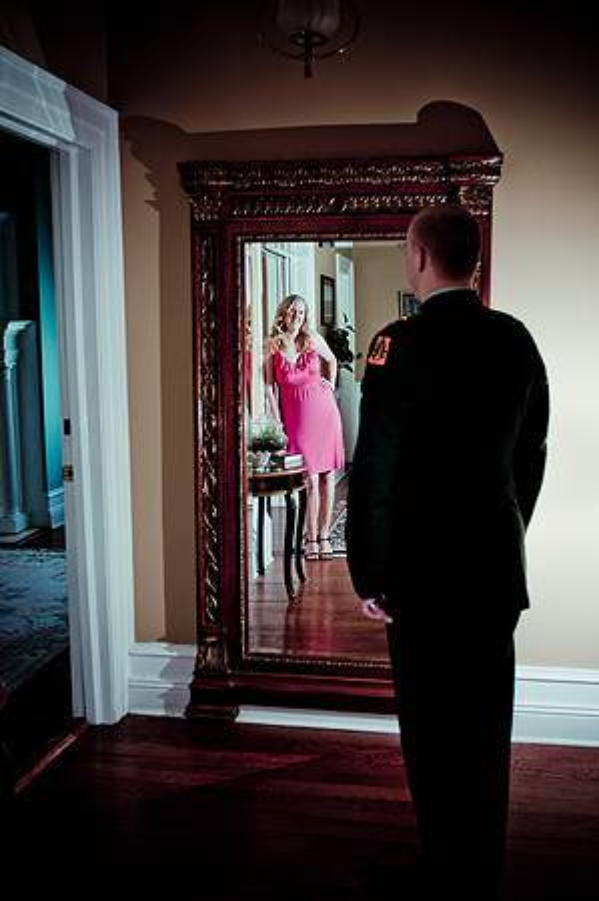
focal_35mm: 36
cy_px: 450
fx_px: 901
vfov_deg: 53.2
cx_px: 300
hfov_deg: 36.8
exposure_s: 1/200
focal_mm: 24
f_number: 2.8
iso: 200
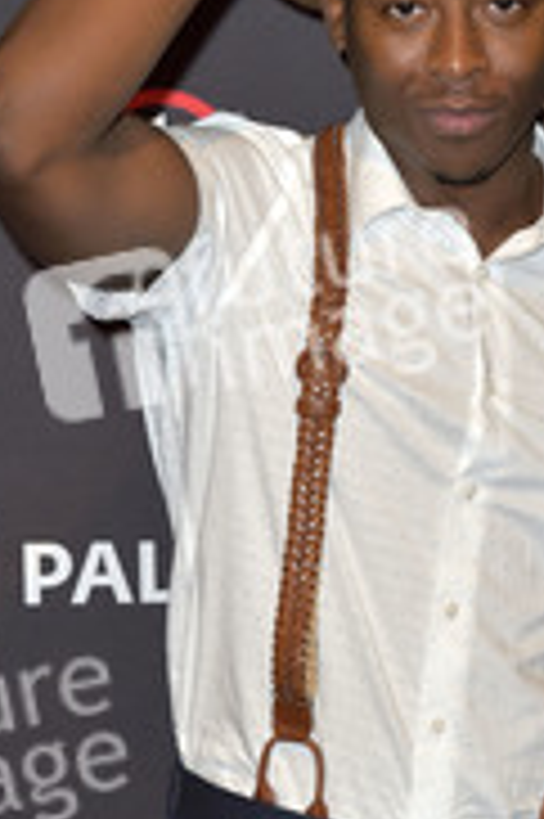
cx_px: 389
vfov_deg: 13.3
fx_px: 3497
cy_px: 540
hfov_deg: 8.9
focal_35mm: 154
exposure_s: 1/320
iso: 500
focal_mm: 70
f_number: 6.3
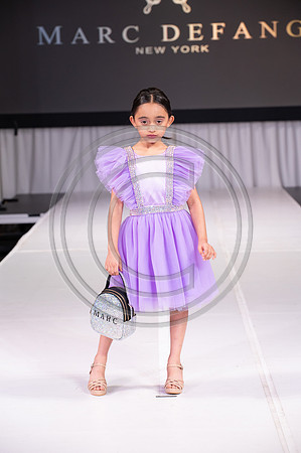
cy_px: 226
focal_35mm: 110
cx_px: 150
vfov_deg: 18.6
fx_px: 1383
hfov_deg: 12.4
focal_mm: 110
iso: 2000
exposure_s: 1/400
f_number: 5.6
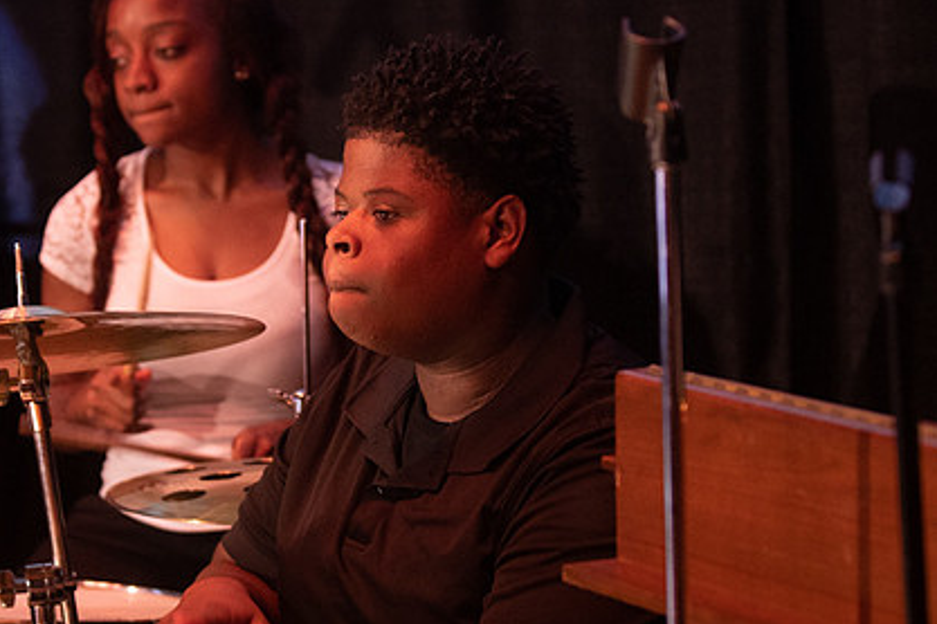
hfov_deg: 14.0
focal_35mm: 146
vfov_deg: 9.4
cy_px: 360
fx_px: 3800
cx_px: 290
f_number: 2.8
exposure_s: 1/200
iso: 1600
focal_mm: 70
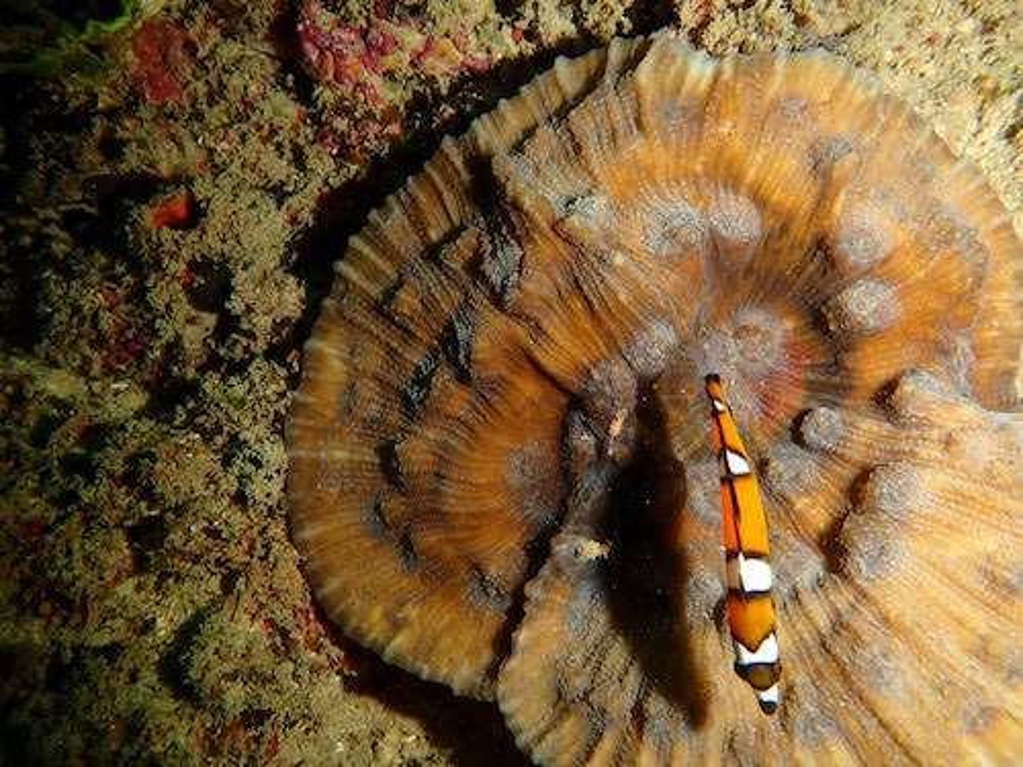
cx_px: 512
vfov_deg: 49.7
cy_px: 384
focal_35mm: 28
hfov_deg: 63.4
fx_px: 827
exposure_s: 1/320
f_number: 3.2
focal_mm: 5.05
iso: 100
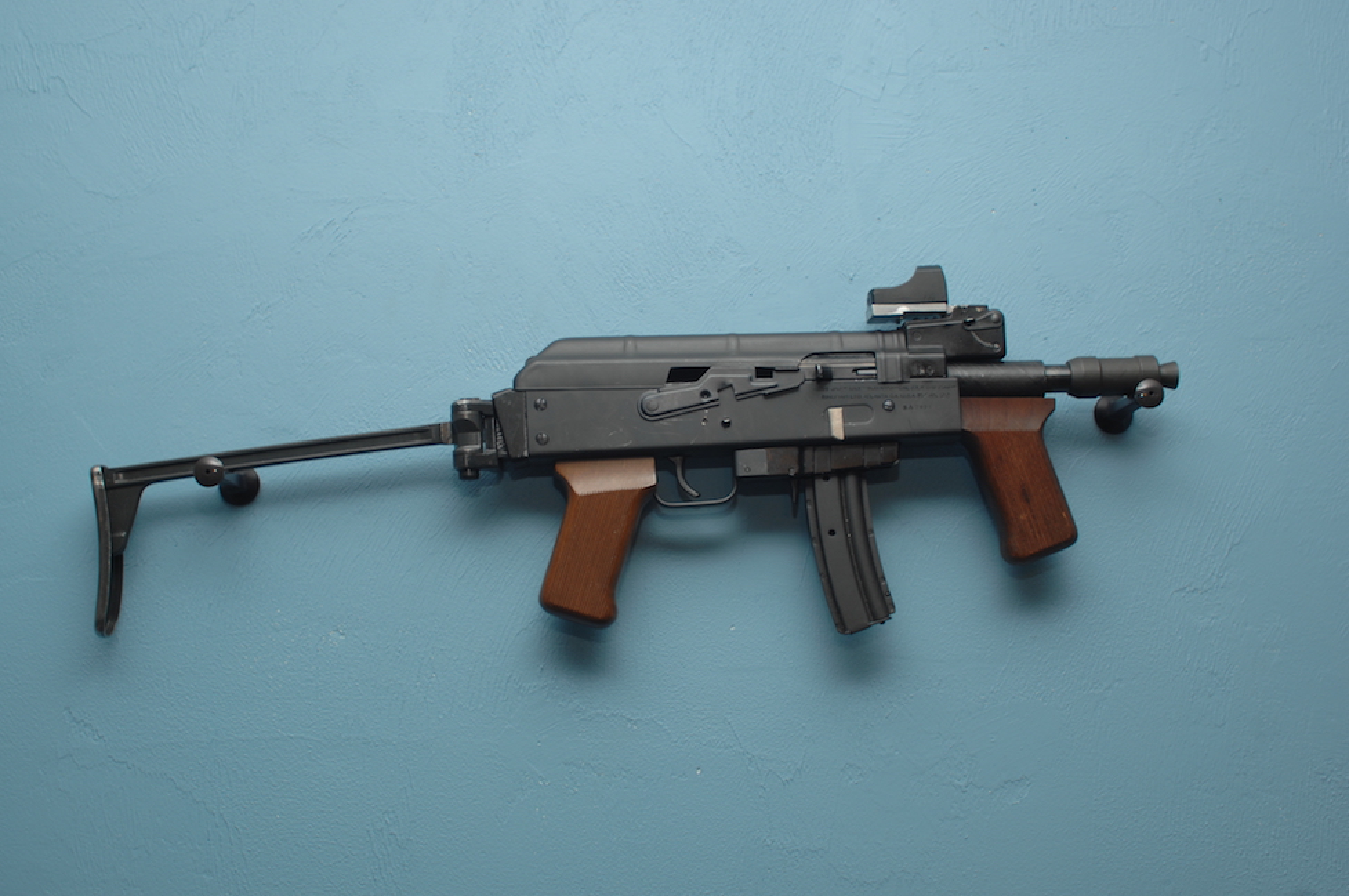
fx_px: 1609
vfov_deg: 31.1
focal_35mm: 43
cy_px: 453
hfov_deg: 45.5
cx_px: 660
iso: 100
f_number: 4
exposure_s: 1/60
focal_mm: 28
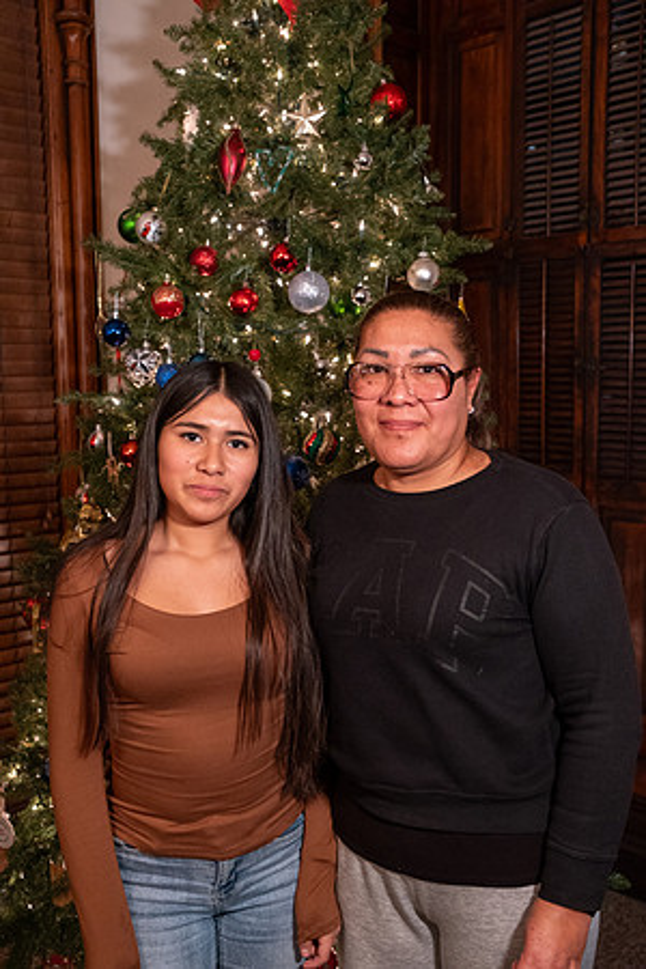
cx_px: 323
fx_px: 942
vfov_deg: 54.4
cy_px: 484
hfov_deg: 37.9
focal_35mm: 35
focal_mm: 23.4
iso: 1600
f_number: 2.8
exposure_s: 1/45
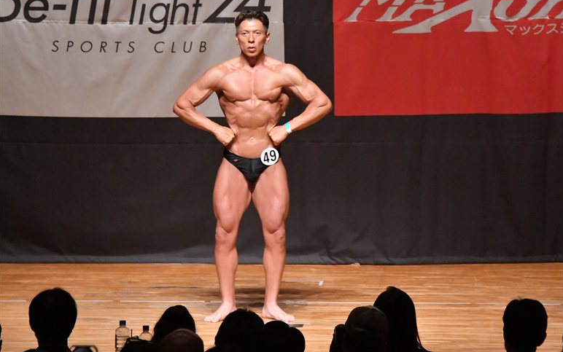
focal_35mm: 276
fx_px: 4236
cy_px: 167
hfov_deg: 7.6
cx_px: 282
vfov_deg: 4.8
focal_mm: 180
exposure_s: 1/400
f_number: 5.6
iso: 12800
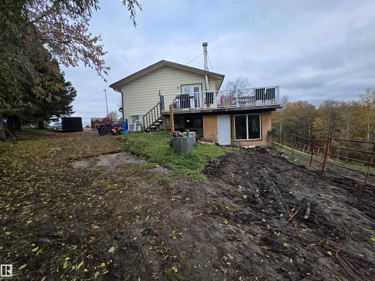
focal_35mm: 13
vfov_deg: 89.9
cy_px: 140
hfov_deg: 106.2
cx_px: 188
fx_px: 141
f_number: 1.9
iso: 40
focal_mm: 2.2
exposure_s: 1/368
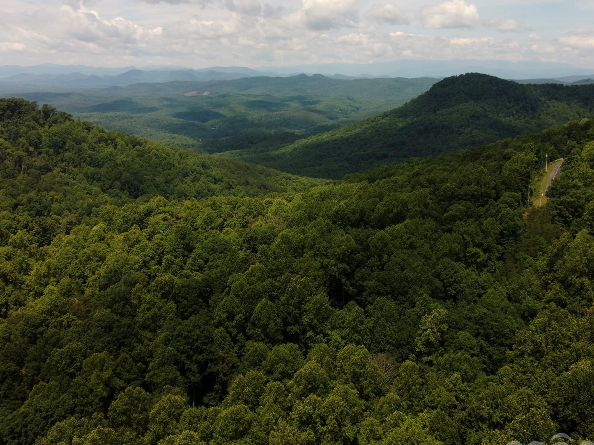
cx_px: 330
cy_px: 168
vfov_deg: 41.5
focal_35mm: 34
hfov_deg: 53.8
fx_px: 583
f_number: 2.8
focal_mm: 4.5
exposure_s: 1/80
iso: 100
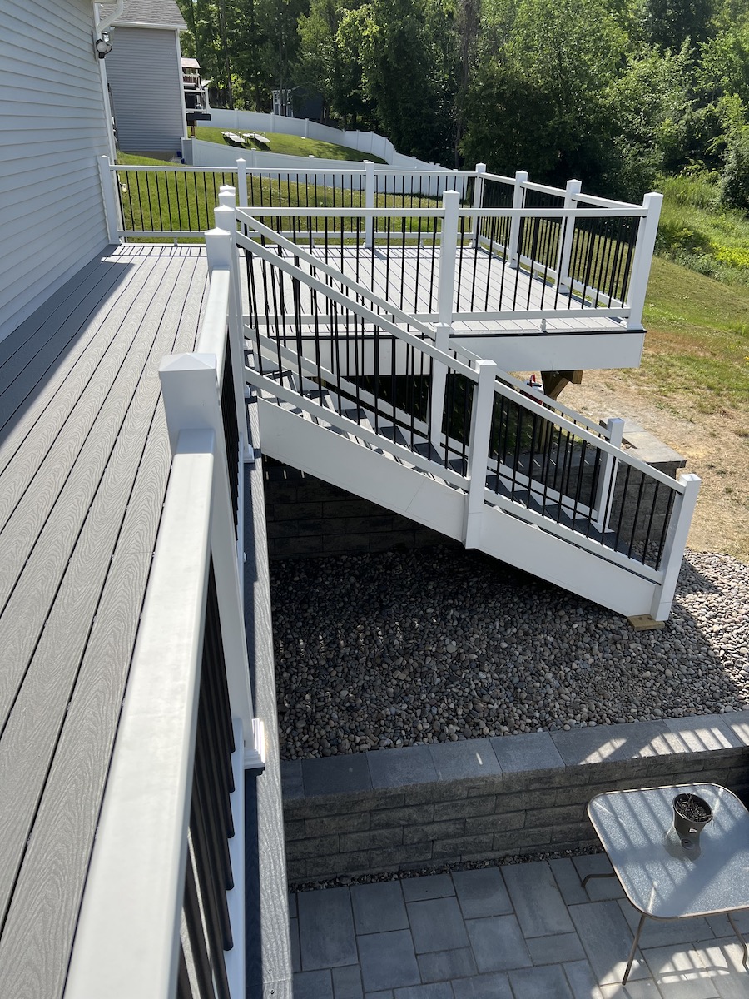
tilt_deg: -26.8
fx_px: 750
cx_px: 374
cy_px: 500
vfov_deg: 67.3
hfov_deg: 53.1
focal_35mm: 26
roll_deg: -1.5
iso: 50
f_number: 1.5
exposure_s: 1/3704
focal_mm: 5.7
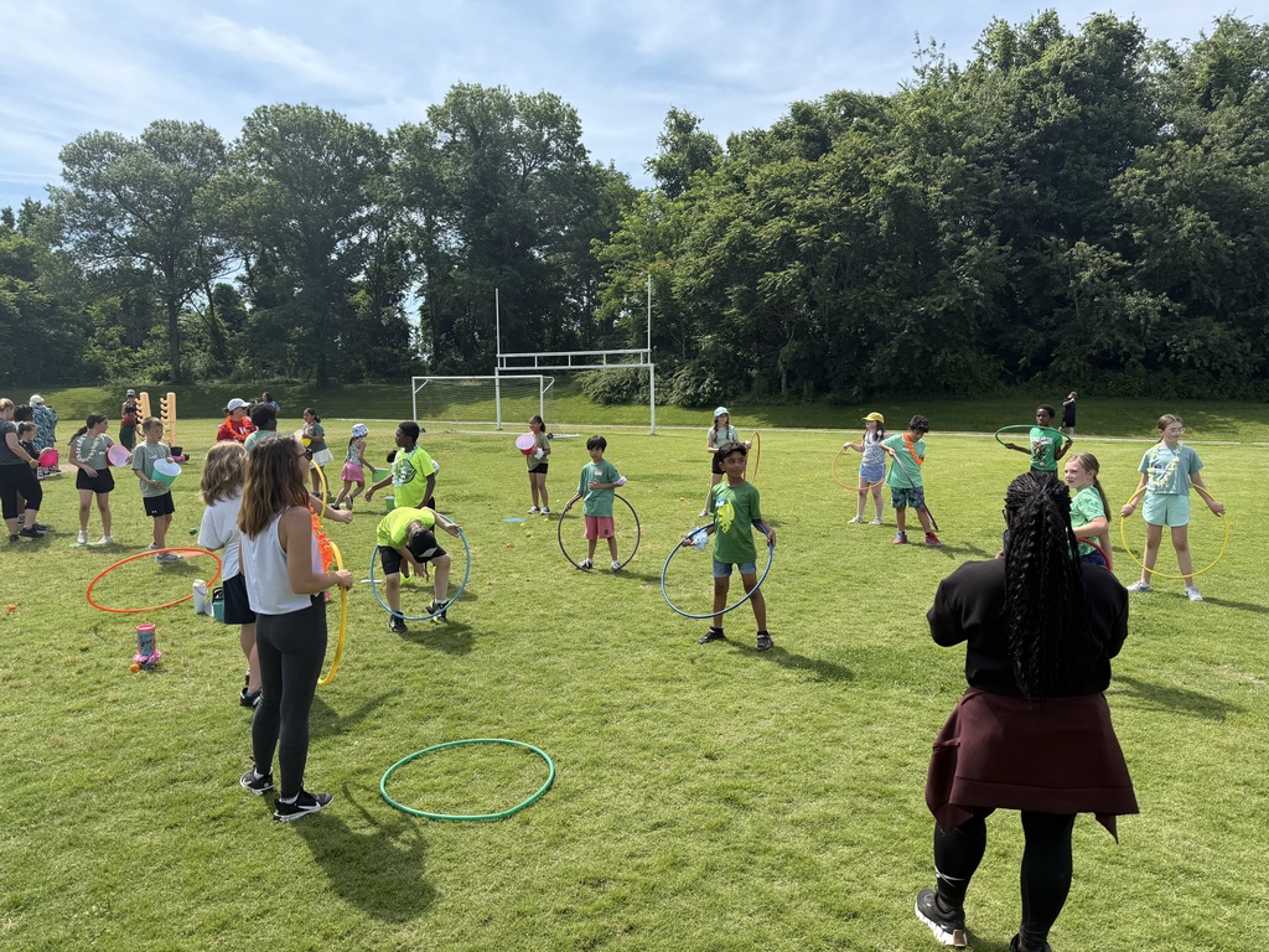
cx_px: 634
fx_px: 880
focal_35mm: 24
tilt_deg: -7.1
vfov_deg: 56.8
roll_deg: -1.4
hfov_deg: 71.6
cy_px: 476
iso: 80
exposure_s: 1/3021
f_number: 1.78
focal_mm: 6.76
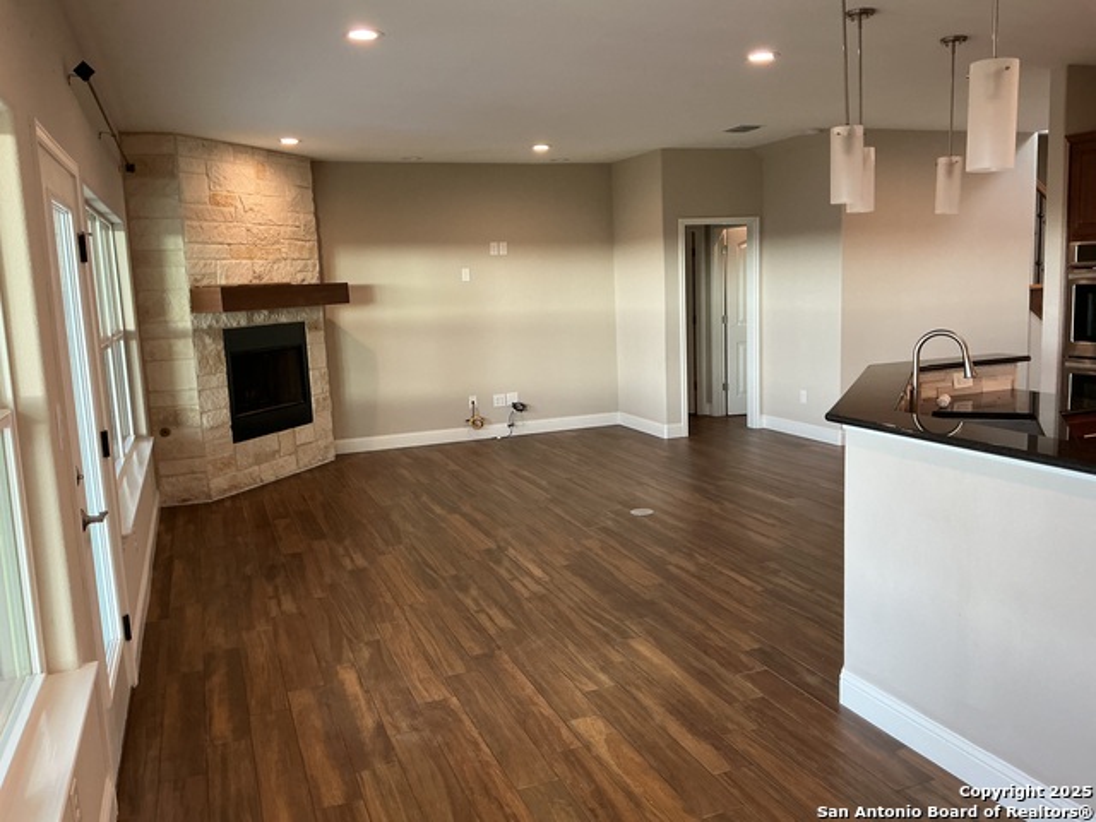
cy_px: 411
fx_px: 918
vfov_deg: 48.2
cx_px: 548
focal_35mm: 29
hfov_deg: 61.7
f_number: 1.8
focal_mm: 3
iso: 64
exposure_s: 1/60
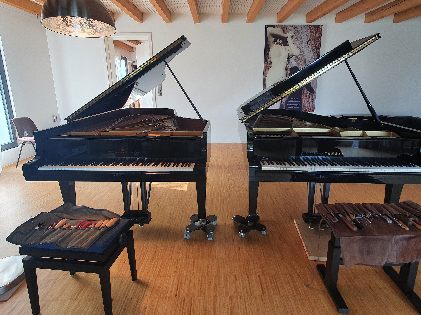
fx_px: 207
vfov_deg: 74.0
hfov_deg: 91.0
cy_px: 127
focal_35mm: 17
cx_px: 216
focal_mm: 1.8
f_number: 2.2
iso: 64
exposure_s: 1/50
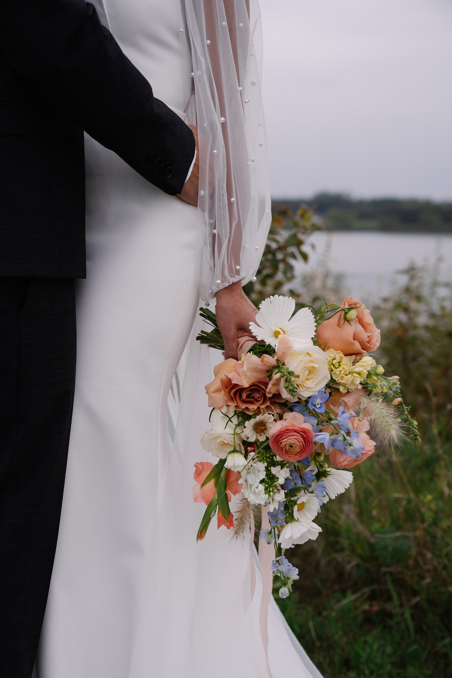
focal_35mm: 61
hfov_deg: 22.3
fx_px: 1149
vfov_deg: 32.9
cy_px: 339
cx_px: 226
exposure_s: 1/320
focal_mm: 61
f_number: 4
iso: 250
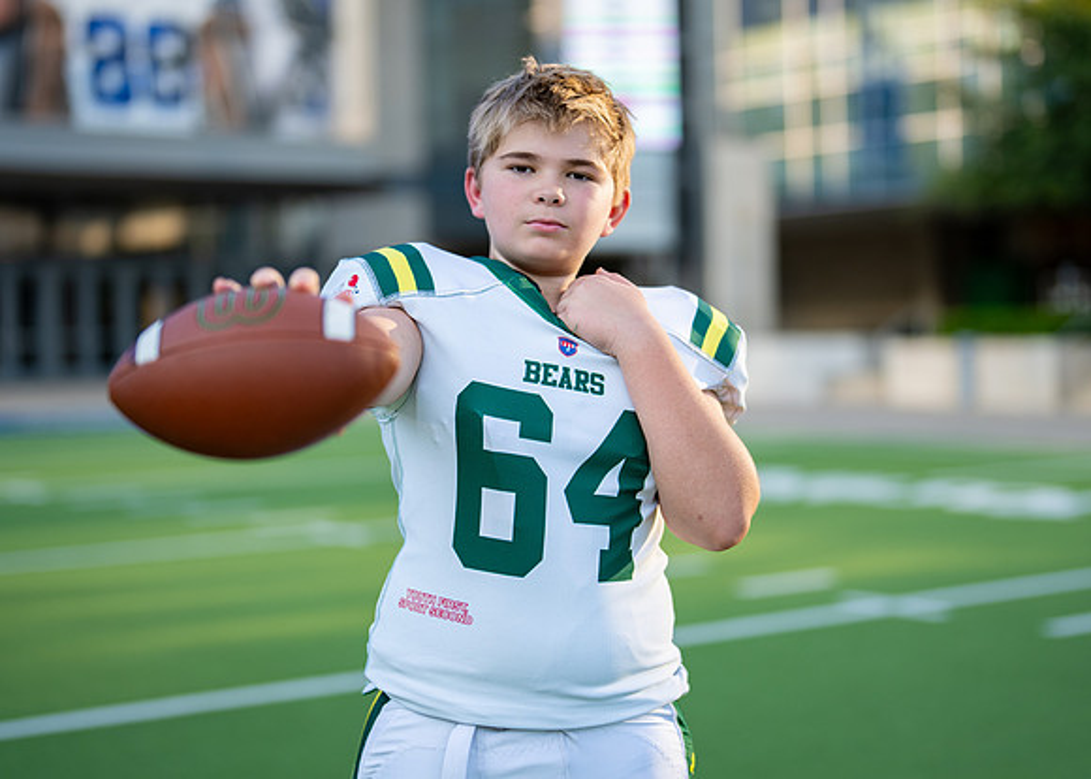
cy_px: 378
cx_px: 542
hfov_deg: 28.5
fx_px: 2147
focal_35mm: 69
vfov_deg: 20.6
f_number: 1.2
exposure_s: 1/2500
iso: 100
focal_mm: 50
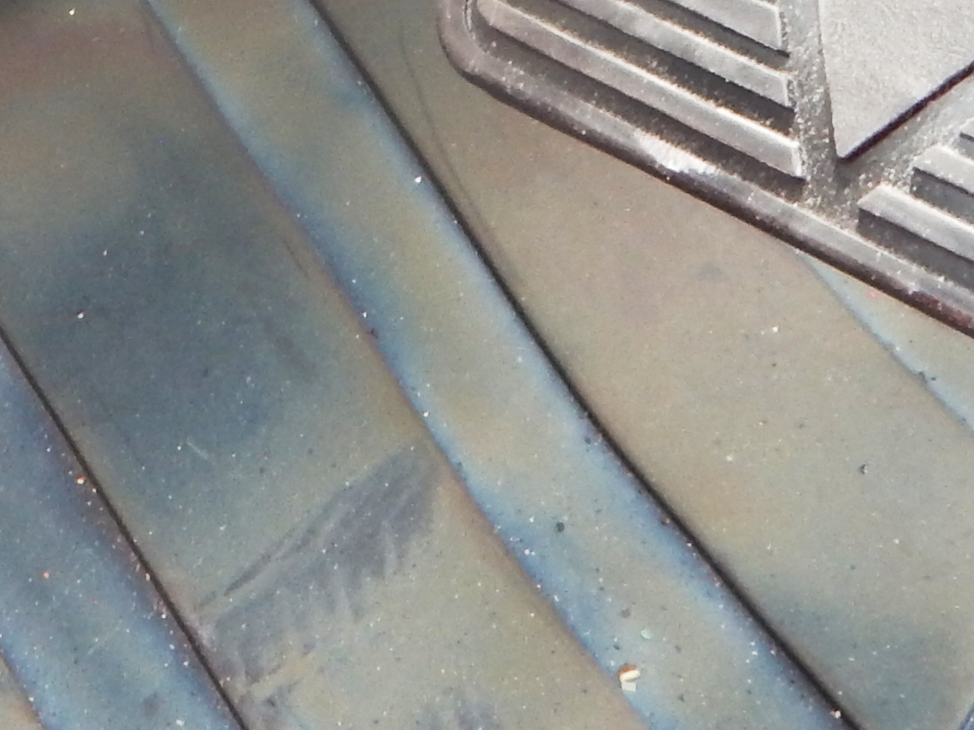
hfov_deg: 20.8
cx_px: -139
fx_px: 2504
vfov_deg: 14.9
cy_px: -499
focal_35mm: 89
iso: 125
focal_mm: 4
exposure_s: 1/200
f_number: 3
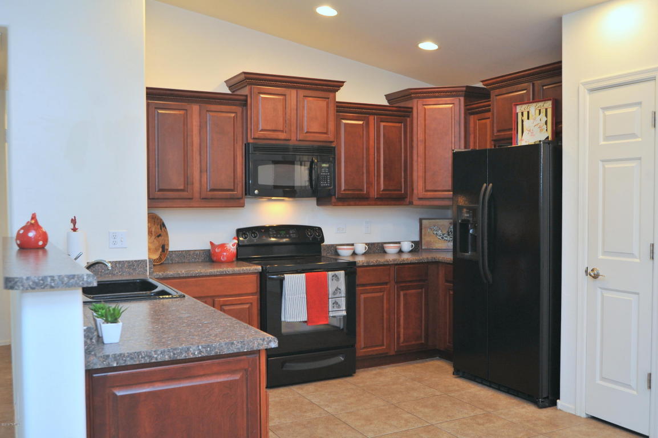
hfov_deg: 54.5
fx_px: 639
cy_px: 219
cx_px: 329
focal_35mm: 35
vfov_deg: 37.8
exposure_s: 1/40
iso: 1000
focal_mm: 35
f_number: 6.3
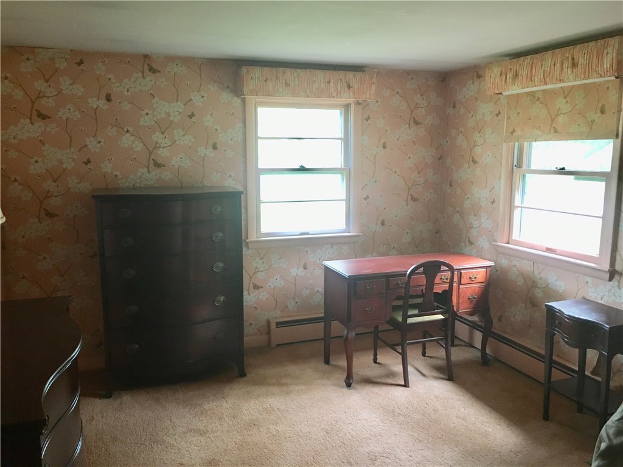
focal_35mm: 29
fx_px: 522
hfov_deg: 61.7
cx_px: 312
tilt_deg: -8.5
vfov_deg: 48.2
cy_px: 234
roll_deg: -0.3
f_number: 2.2
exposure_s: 1/30
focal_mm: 4.15
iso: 125
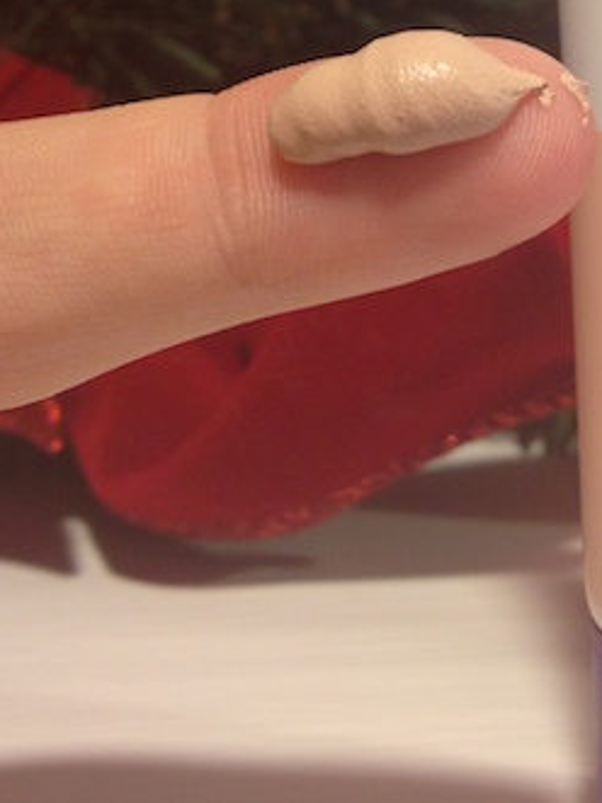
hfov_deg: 19.7
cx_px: 494
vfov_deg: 25.6
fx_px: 1717
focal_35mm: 74
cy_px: 95
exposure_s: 1/20
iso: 100
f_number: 2.4
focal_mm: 4.28
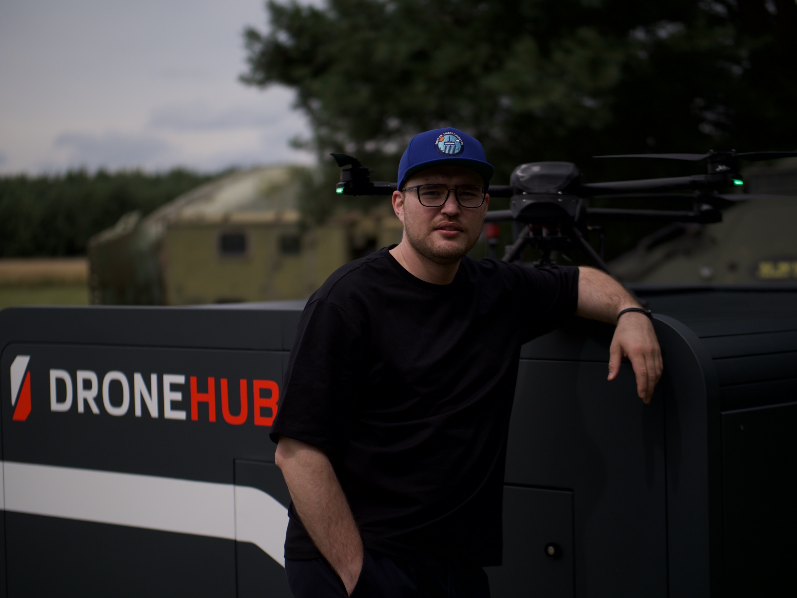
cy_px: 299
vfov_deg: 15.9
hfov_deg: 21.1
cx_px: 398
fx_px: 2141
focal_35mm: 93
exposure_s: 1/10000
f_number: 1.2
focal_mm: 43
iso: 100
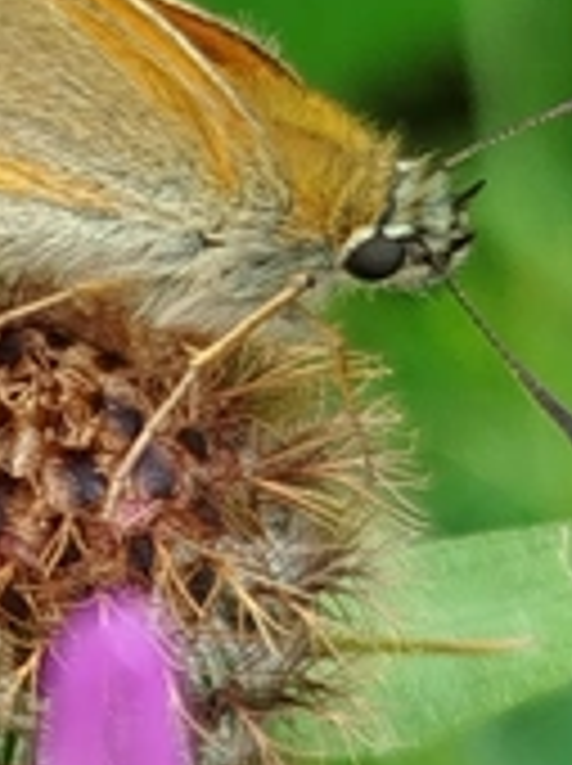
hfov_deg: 7.9
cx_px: -450
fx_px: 3998
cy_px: 513
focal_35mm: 181
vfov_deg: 10.9
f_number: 1.7
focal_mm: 5.31
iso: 50
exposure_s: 1/229
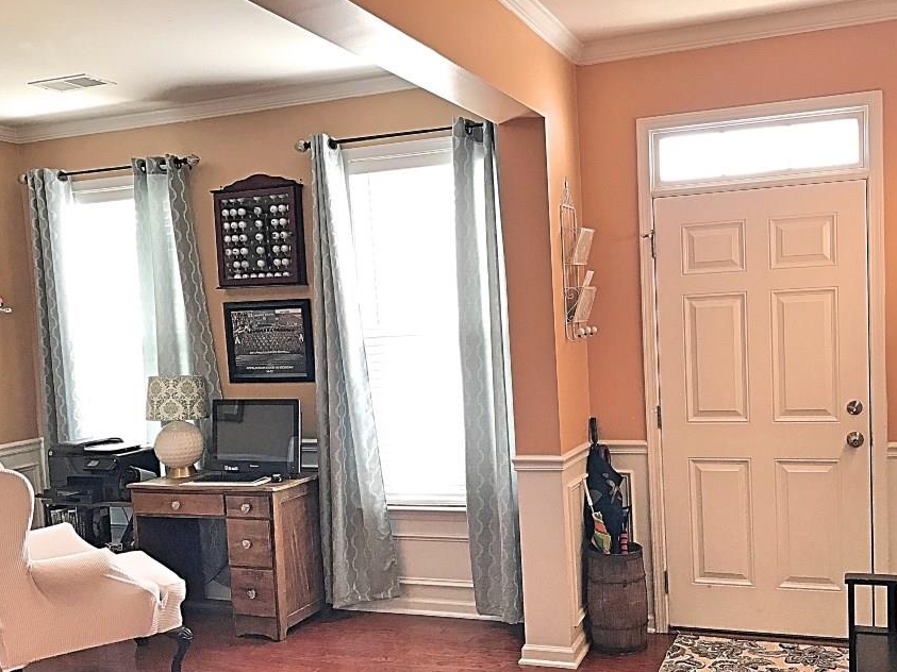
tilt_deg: -7.4
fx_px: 881
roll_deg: +2.4
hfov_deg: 53.7
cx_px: 526
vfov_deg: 41.6
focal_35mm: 34
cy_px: 405
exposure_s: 1/30
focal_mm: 3.99
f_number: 1.8
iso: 25
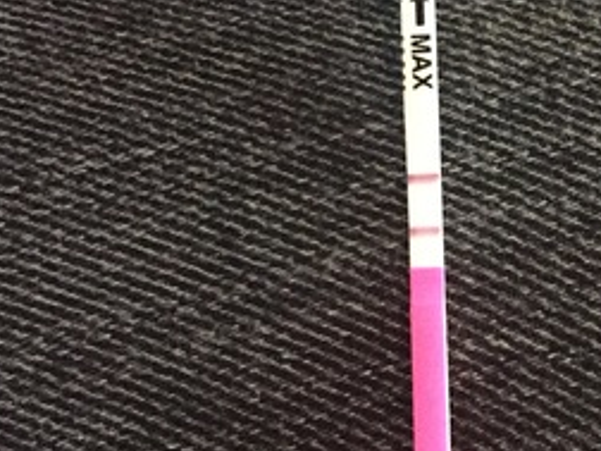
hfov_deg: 26.8
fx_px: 1198
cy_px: 251
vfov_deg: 21.3
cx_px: 589
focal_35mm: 69
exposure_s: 1/17
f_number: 2.2
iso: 500
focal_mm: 4.15
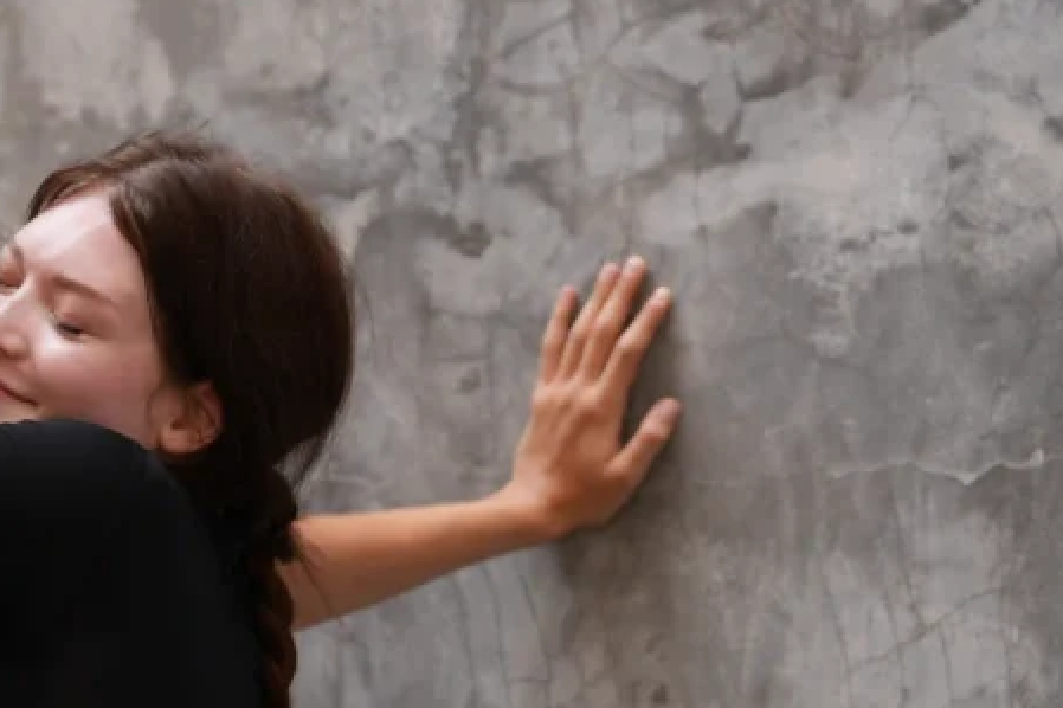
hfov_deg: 11.0
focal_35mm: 187
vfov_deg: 7.3
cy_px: 721
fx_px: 5519
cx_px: 215
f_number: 2.8
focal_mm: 82
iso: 100
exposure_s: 1/301
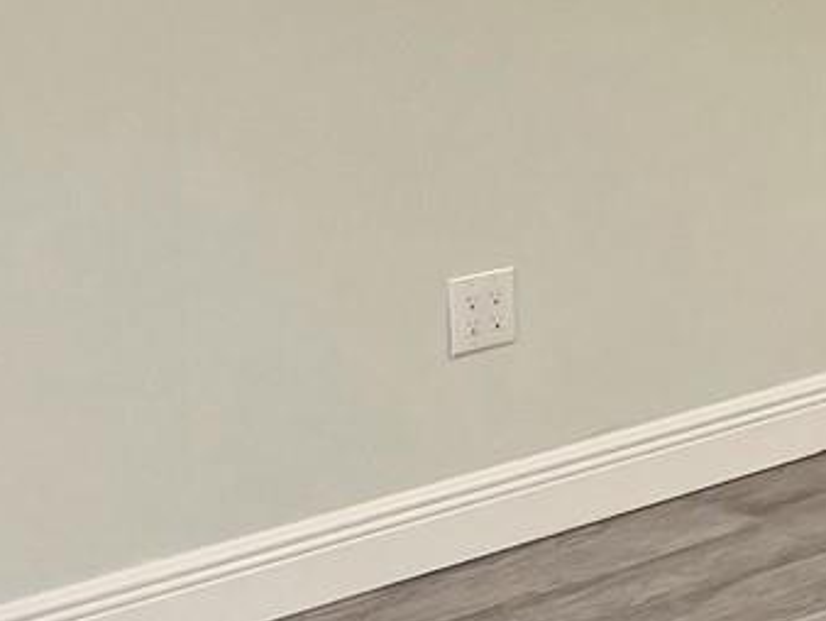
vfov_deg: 11.9
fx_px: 2937
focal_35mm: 123
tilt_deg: -8.3
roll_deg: +1.6
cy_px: -5
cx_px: 1041
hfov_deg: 15.3
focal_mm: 5.7
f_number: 1.5
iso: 100
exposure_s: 1/120
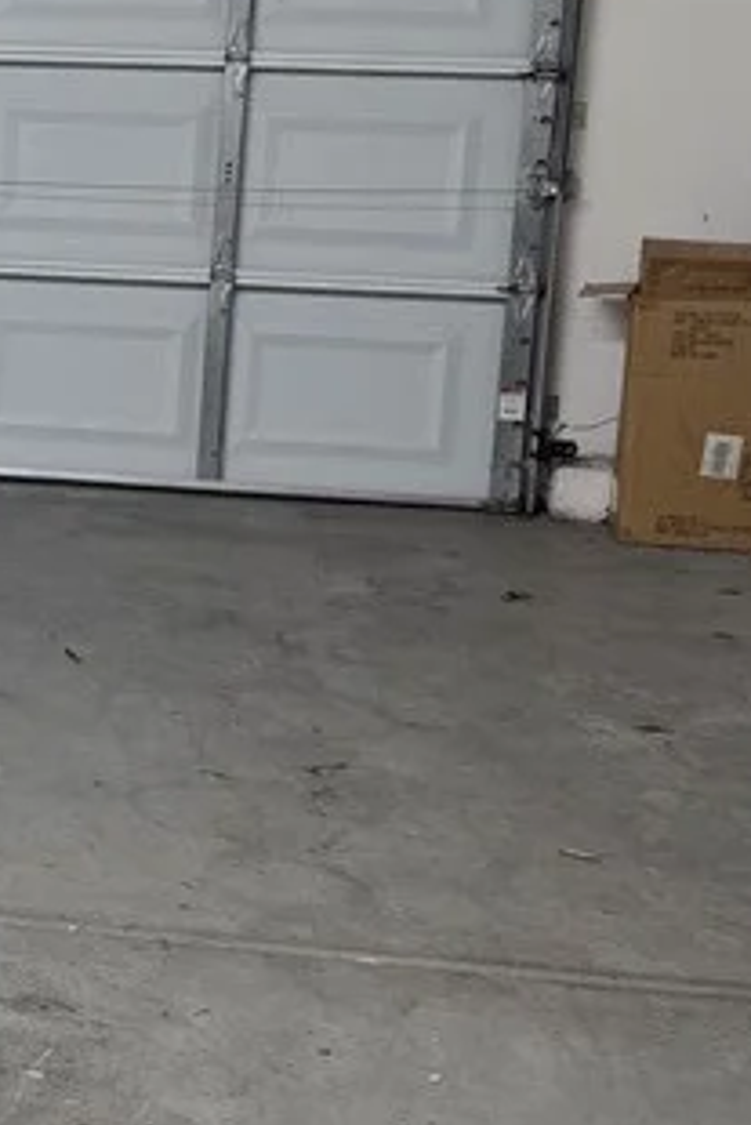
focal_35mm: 79
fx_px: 2469
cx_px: -457
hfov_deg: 15.6
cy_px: 352
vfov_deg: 25.5
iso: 200
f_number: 1.7
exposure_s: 1/120
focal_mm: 6.3
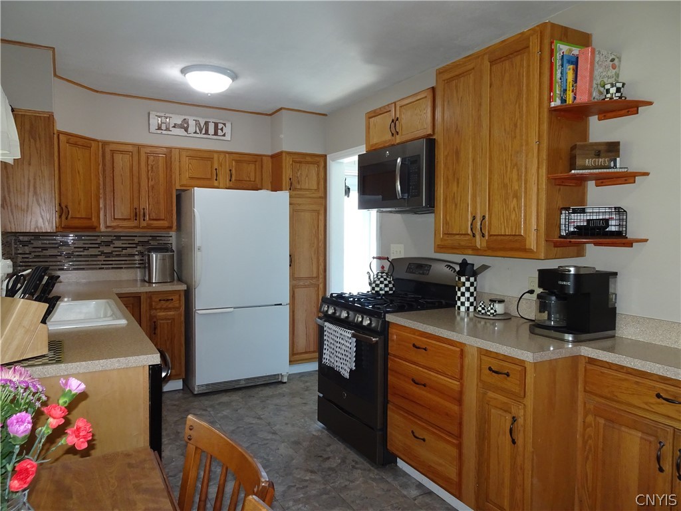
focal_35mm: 24
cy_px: 256
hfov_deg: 71.6
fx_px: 472
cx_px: 340
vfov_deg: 56.8
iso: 320
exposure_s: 1/30
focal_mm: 4.1
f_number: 3.5
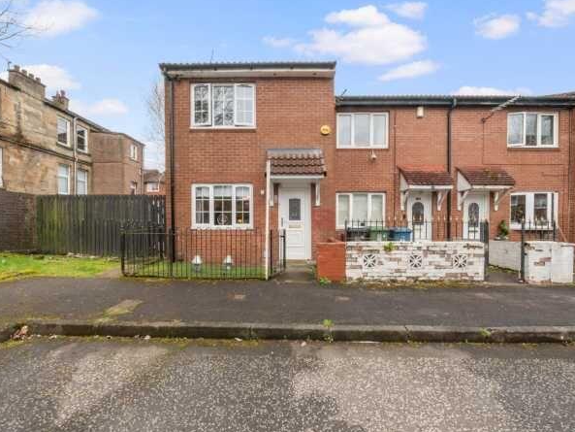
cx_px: 296
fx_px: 233
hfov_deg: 102.0
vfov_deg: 85.6
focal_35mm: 14
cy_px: 226
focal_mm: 12
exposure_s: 1/50
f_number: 22
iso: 640
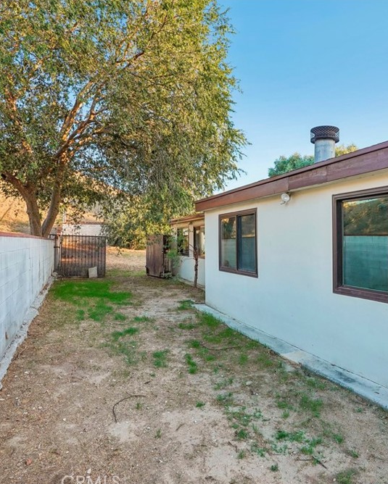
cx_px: 278
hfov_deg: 58.6
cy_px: 246
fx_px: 330
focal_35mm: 23
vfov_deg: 72.6
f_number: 8
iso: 400
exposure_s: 1/100
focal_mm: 16
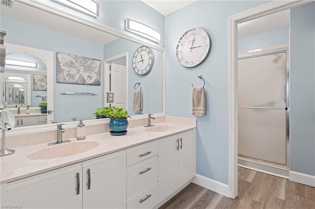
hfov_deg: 93.3
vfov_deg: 70.3
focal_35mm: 17
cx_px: 158
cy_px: 104
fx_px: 149
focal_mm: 17
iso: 200
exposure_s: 1/4
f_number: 9
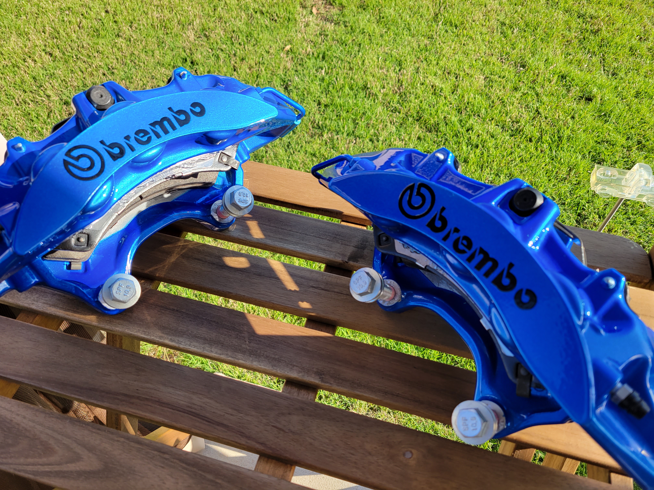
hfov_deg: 67.3
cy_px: 245
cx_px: 327
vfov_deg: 53.1
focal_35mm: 26
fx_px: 491
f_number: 1.8
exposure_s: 1/520
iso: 40
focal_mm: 5.4
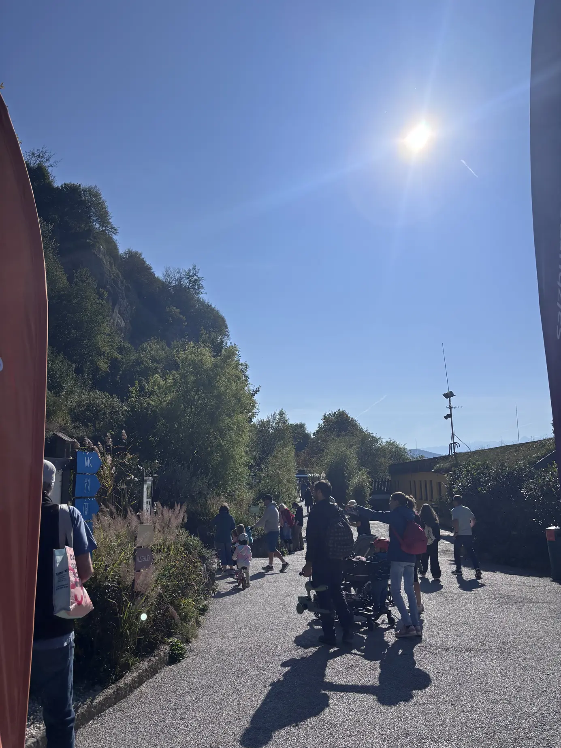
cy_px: 374
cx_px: 280
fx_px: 562
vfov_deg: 67.3
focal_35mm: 26
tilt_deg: +11.8
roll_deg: +0.5
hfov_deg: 53.1
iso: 50
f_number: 1.6
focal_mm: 5.96
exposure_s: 1/16129
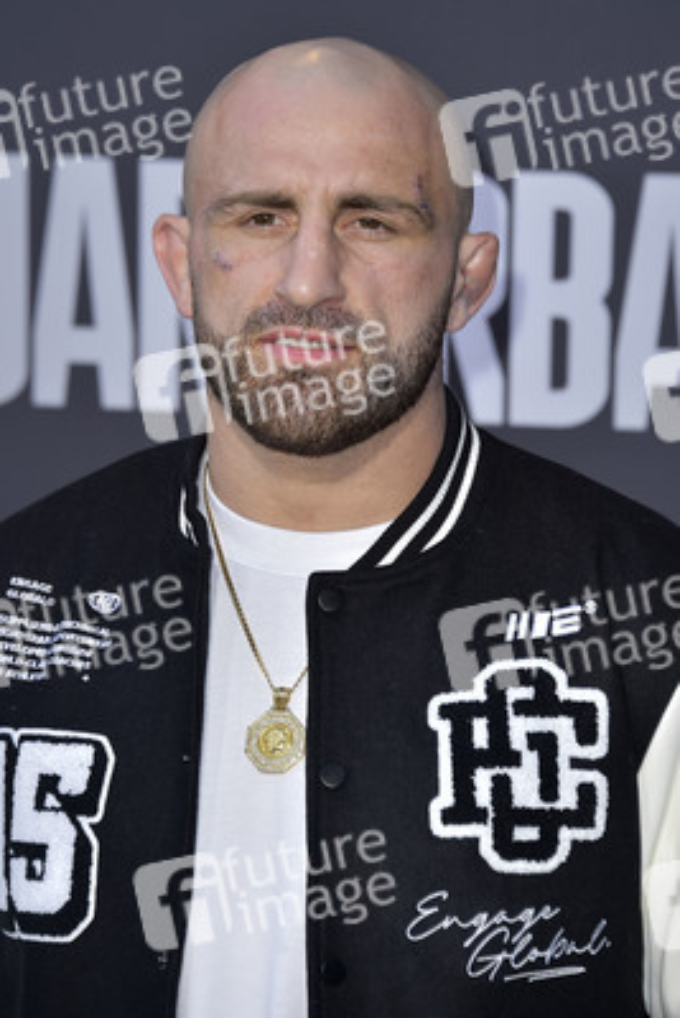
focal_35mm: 180
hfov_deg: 7.6
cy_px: 509
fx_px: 5095
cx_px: 340
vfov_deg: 11.4
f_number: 6.3
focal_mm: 180
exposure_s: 1/250
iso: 320
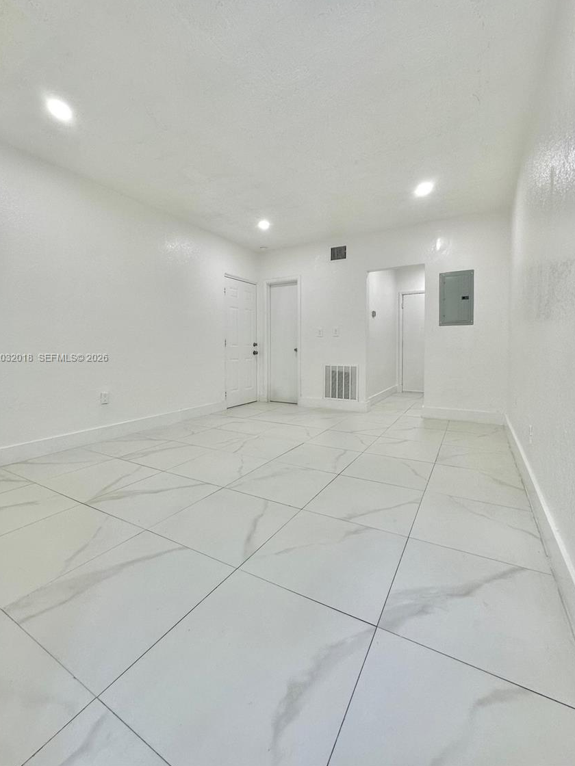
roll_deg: +0.6
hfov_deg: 81.7
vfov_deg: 98.0
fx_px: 332
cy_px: 358
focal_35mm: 15
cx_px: 289
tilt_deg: -1.9
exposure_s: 1/120
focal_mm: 2.22
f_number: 2.2
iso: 100
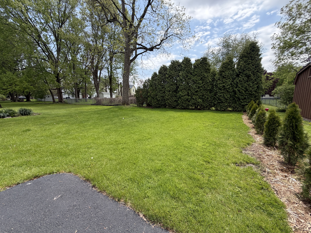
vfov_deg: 85.7
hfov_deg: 102.1
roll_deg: -0.1
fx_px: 126
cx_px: 156
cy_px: 116
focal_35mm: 14
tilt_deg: -7.5
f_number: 2.2
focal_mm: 2.22
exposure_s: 1/607
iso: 40
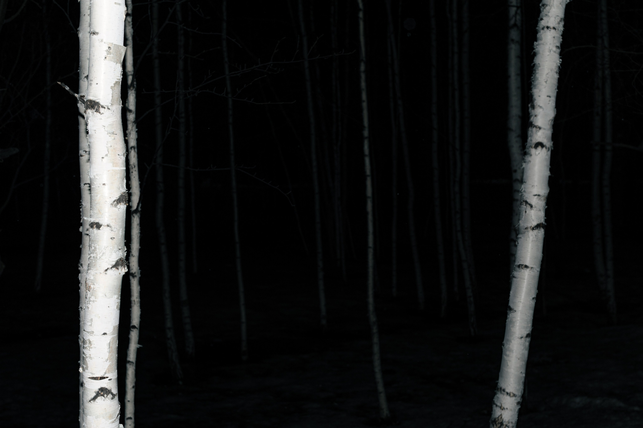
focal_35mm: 50
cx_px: 322
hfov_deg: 39.6
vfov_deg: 27.0
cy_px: 214
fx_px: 893
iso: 200
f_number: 8
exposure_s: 1/60
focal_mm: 50
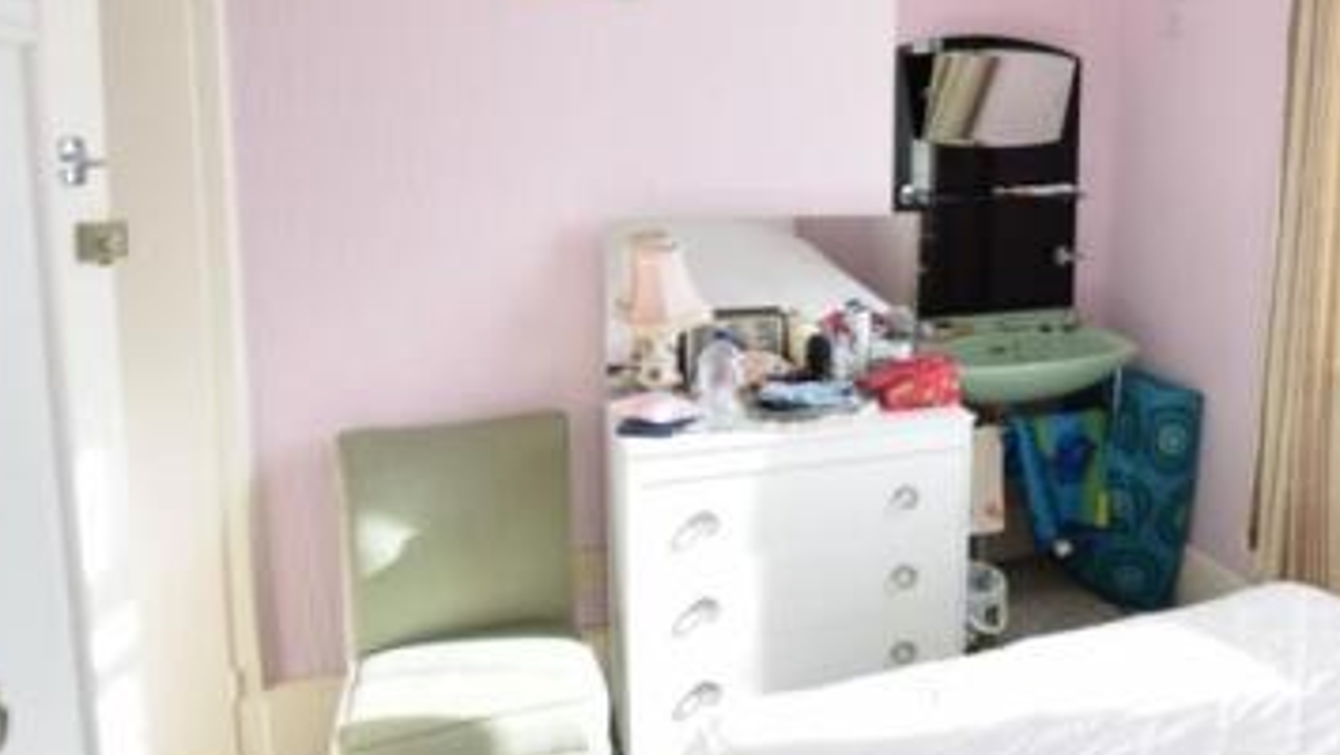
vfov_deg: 39.7
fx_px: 1031
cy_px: 247
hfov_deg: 62.3
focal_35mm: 29
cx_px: 1002
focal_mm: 10
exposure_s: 1/50
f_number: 3.5
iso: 100
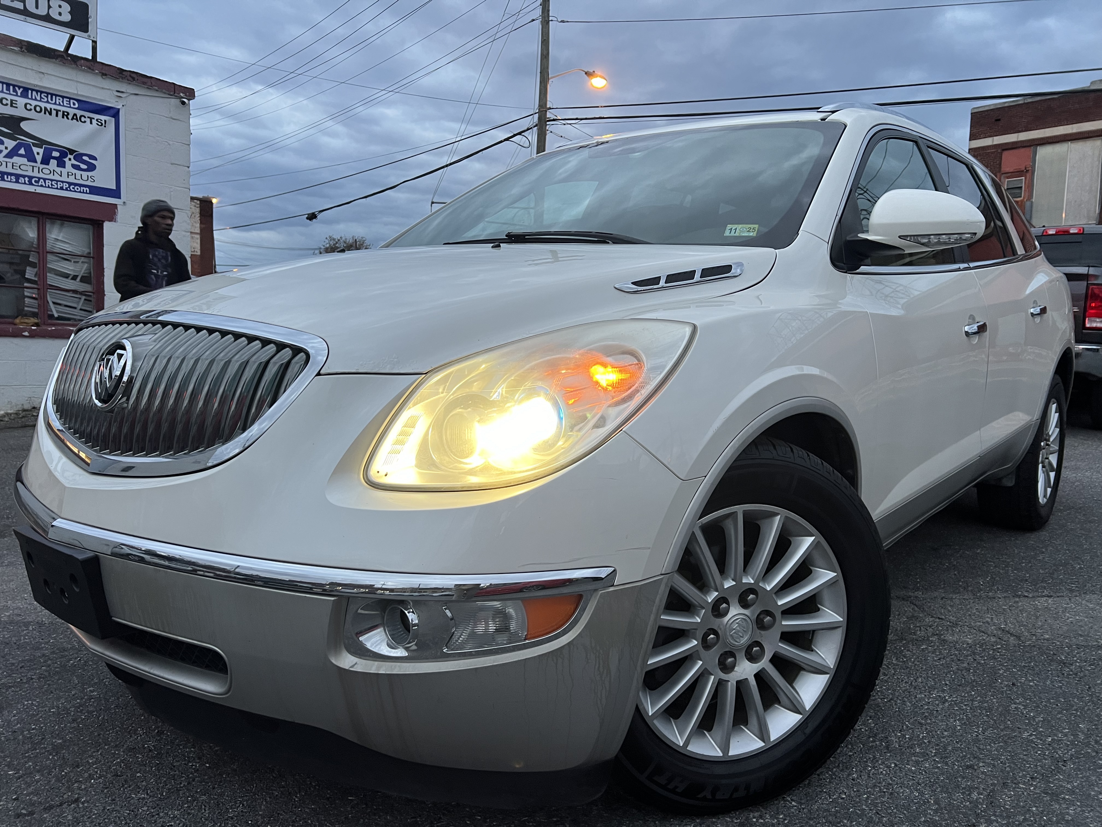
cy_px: 414
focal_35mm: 26
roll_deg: -1.5
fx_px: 828
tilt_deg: -5.3
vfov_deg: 53.1
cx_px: 551
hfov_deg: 67.3
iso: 100
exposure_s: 1/60
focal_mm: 5.7
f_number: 1.5
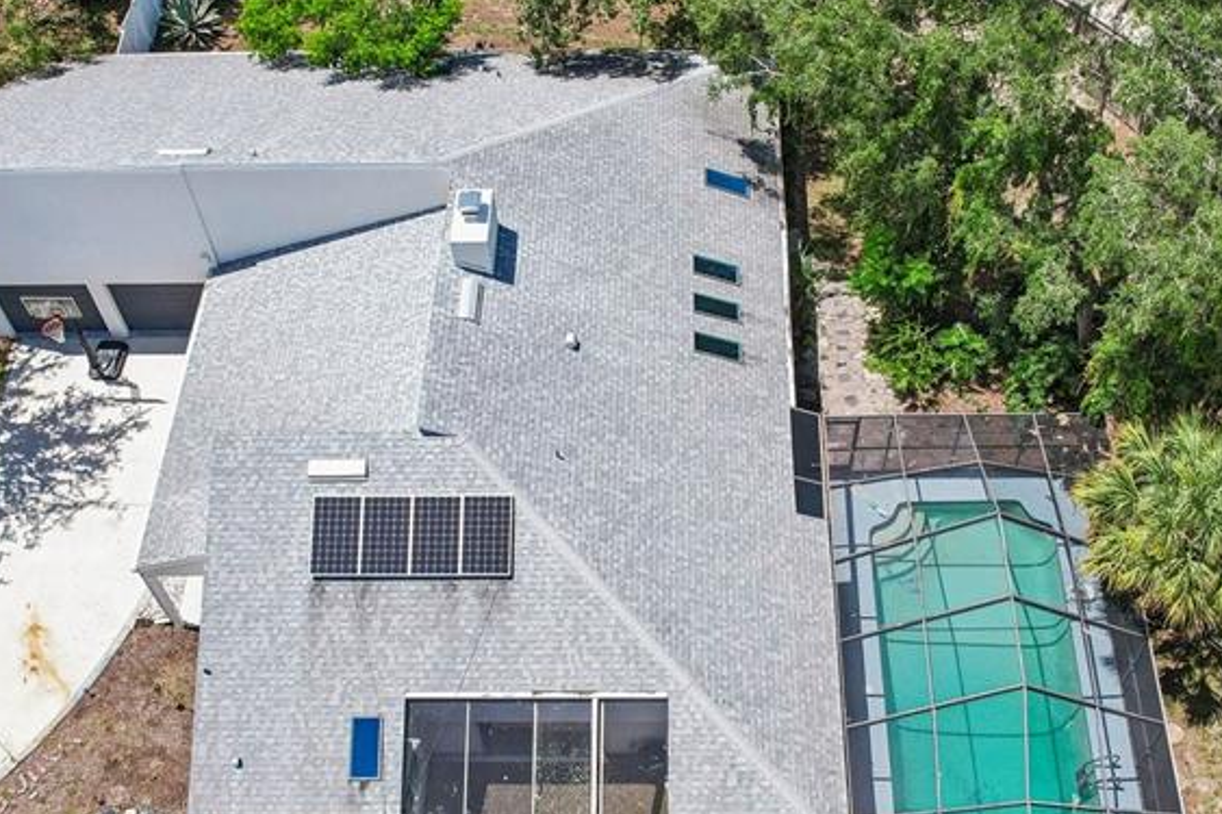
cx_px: 673
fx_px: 1357
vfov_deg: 33.3
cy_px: 460
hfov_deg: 48.4
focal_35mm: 40
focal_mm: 8.4
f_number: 2.8
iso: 130
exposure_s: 1/1600
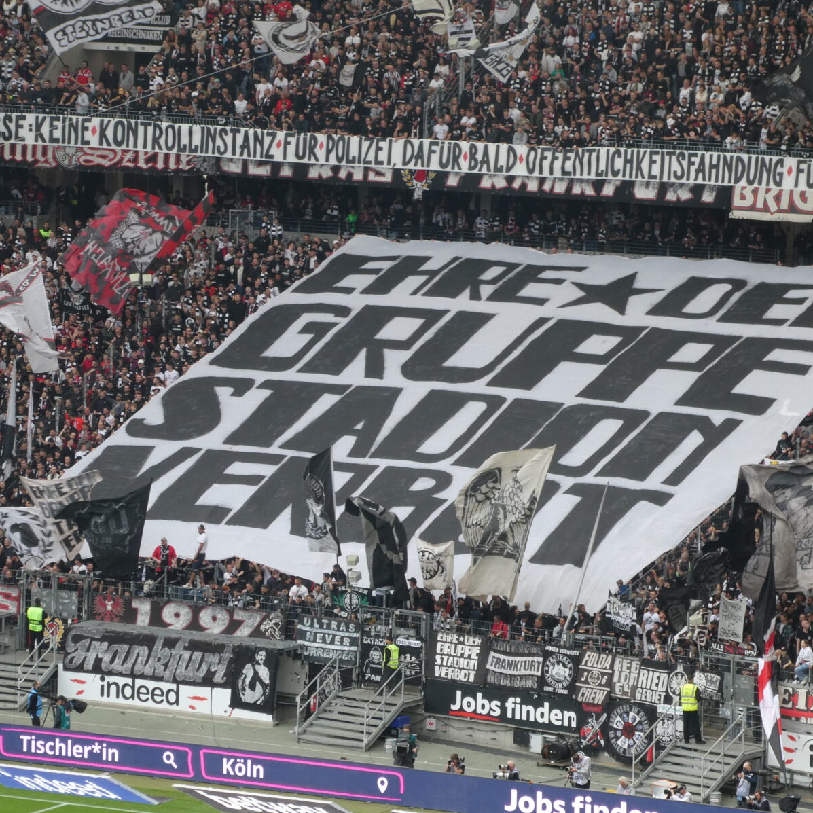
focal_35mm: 189
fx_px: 5022
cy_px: 406
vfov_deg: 9.3
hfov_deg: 9.3
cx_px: 450
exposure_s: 1/80
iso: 125
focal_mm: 28.7
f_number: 5.5
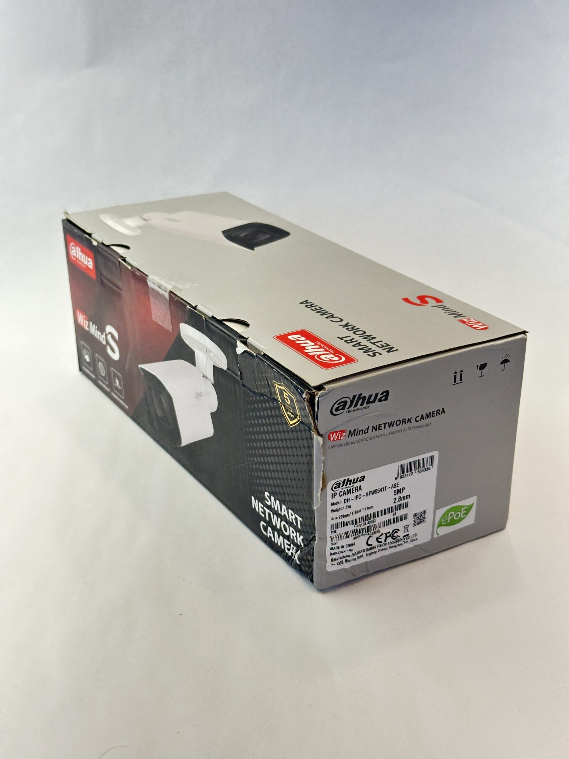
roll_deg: -0.4
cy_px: 380
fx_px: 1052
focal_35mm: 48
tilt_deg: -23.9
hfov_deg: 30.3
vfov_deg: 39.7
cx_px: 284
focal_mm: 6.86
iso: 50
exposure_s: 1/100
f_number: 1.78
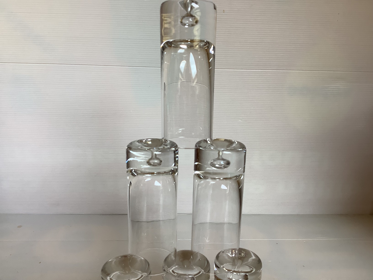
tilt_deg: -13.2
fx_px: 334
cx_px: 186
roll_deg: -1.1
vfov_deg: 45.4
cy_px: 140
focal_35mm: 31
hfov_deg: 58.4
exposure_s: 1/60
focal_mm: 3.3
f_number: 2.4
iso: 64
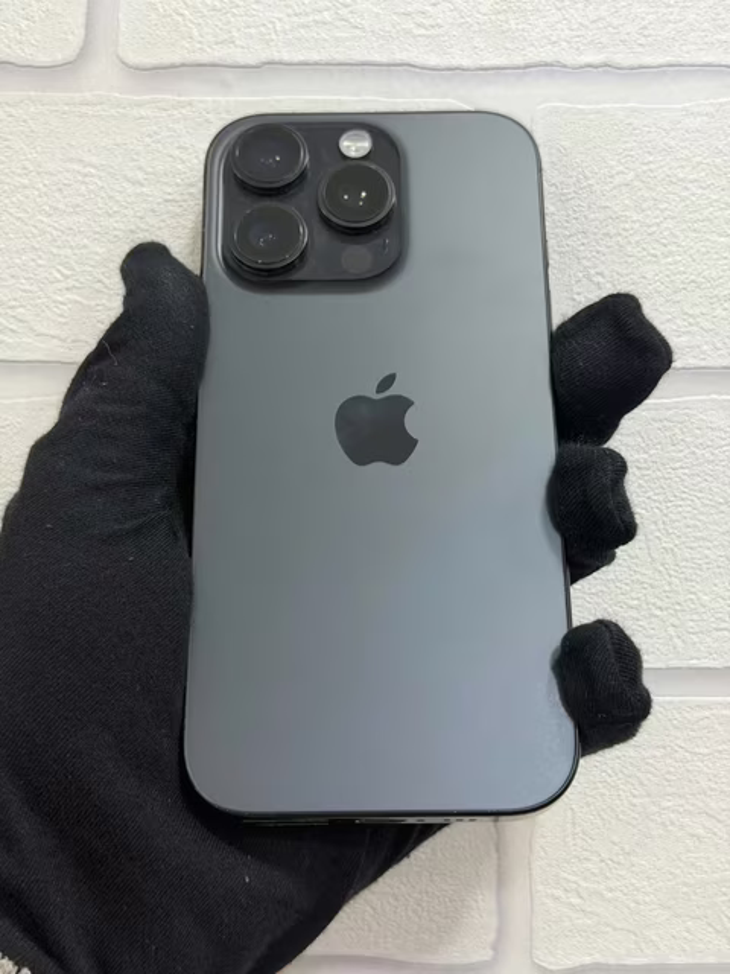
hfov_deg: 30.3
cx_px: 365
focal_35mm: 48
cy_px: 487
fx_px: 1350
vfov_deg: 39.7
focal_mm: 6.76
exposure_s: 1/50
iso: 64
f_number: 1.78
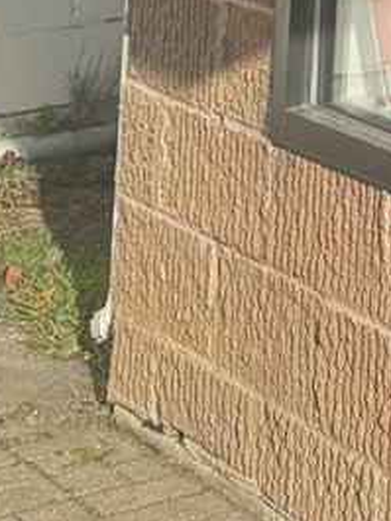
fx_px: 2092
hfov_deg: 10.0
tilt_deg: +12.1
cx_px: 760
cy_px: -873
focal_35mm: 139
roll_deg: +0.6
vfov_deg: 11.0
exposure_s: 1/2959
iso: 80
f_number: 1.78
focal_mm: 6.76
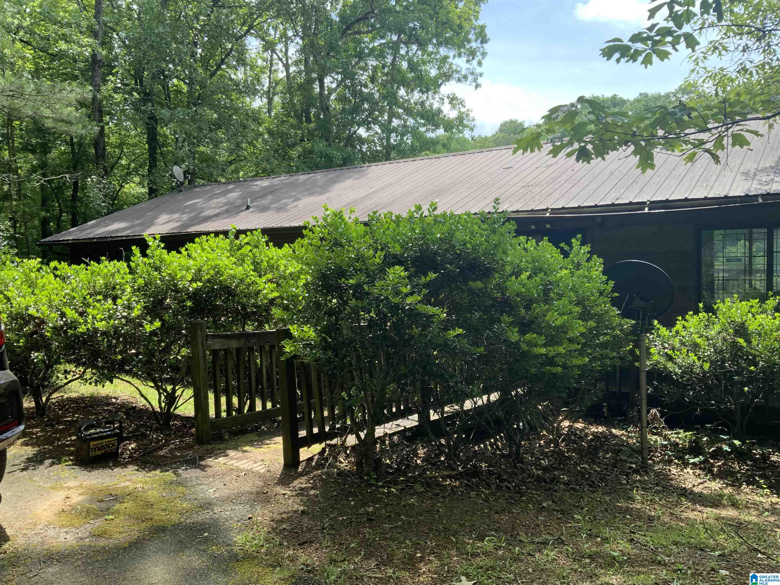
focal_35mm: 29
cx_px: 390
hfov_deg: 61.7
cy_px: 292
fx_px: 653
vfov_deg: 48.2
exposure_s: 1/409
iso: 16
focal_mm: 3
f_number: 1.8
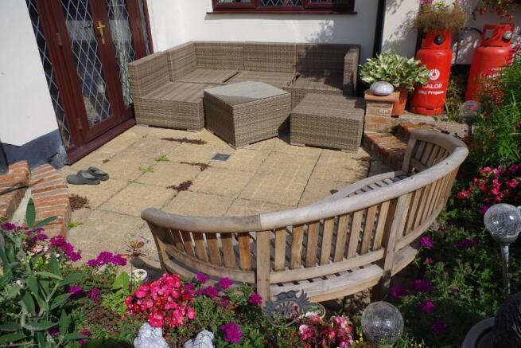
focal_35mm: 27
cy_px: 174
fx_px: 391
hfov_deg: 67.4
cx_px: 260
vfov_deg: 48.0
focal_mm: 18
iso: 100
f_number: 8
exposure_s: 1/400
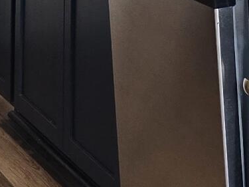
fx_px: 1323
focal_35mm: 184
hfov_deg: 10.7
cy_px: -193
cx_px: 193
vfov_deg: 7.7
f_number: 1.7
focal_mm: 6.3
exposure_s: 1/120
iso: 400
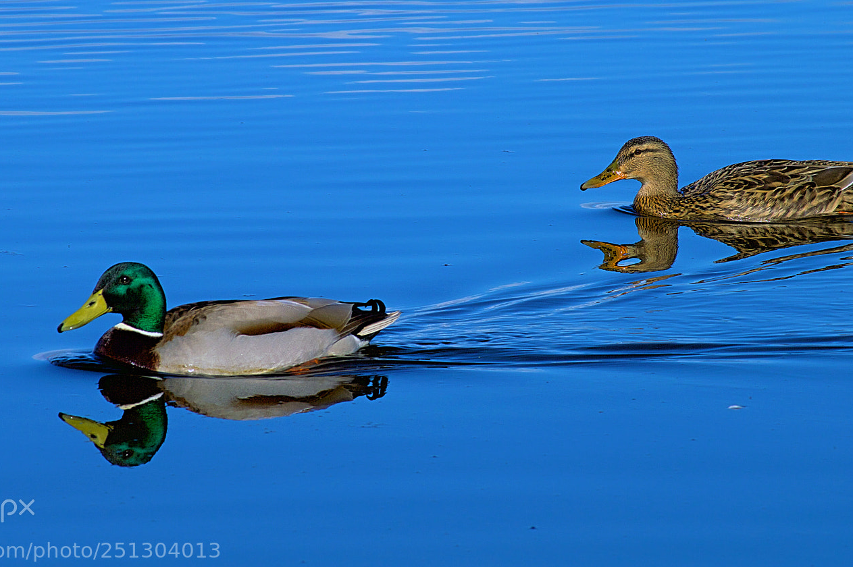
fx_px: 7425
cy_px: 244
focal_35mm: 314
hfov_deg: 6.6
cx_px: 407
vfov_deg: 4.4
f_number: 16
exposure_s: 1/320
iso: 100
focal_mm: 165
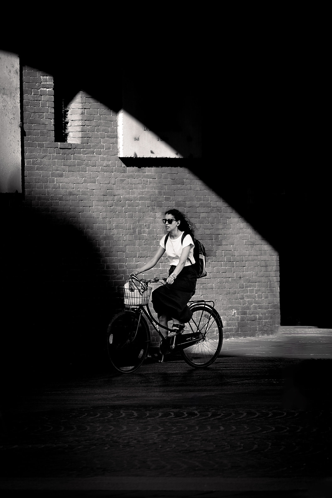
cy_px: 249
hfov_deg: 4.6
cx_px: 166
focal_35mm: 300
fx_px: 4150
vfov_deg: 6.9
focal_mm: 200
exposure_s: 1/850
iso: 320
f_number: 4.8
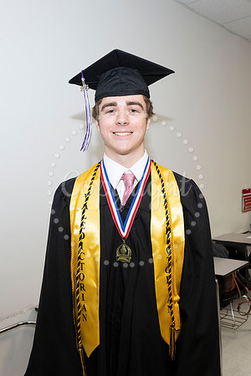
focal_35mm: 36
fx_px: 376
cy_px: 188
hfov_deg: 36.8
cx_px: 141
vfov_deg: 53.1
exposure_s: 1/80
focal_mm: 24
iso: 800
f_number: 5.6
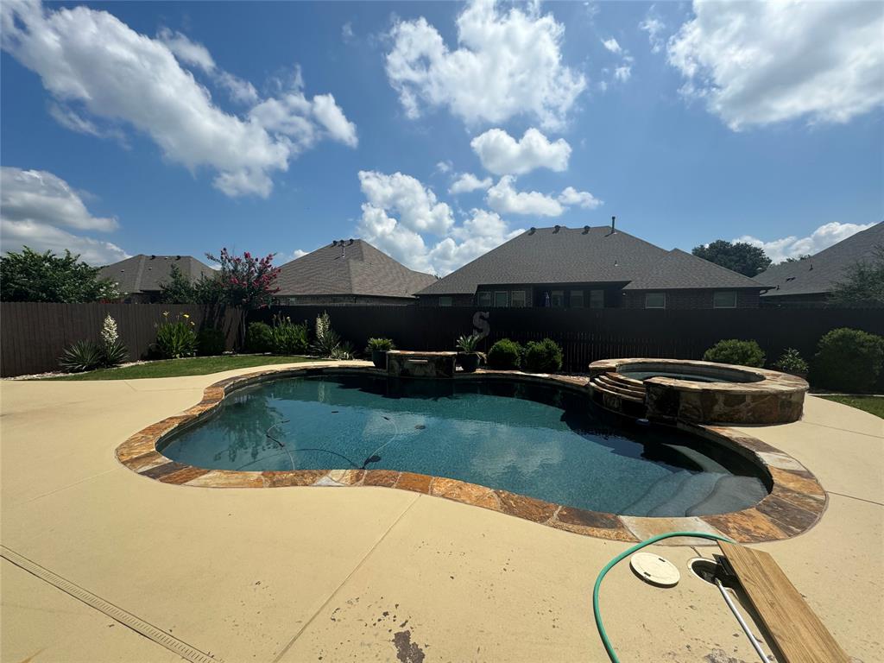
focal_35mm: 14
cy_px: 332
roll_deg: -0.3
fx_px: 358
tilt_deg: -4.5
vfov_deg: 85.7
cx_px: 442
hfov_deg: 102.1
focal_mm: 2.22
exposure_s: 1/2584
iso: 50
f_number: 2.2
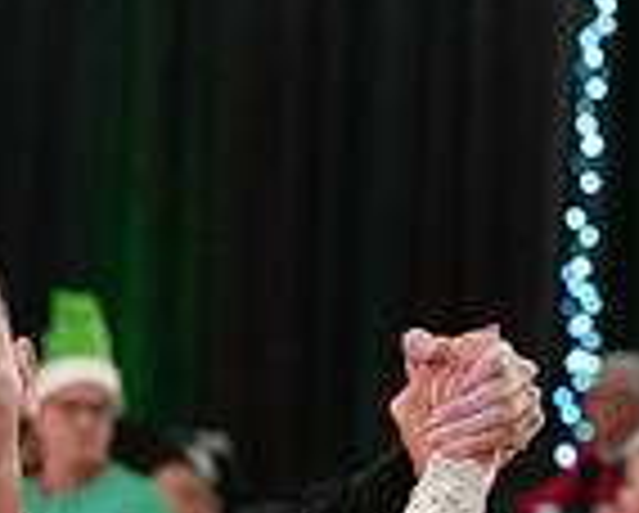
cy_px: 1278
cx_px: -16
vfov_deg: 2.9
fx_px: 10132
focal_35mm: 535
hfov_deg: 3.6
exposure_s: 1/200
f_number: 6.3
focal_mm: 140
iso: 4000
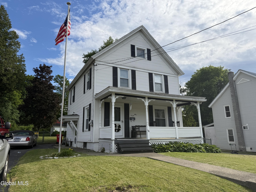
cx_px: 128
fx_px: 177
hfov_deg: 71.6
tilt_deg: +12.7
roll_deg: +1.3
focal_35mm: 24
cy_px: 96
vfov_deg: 56.8
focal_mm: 6.76
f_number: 1.78
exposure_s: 1/4167
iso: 80
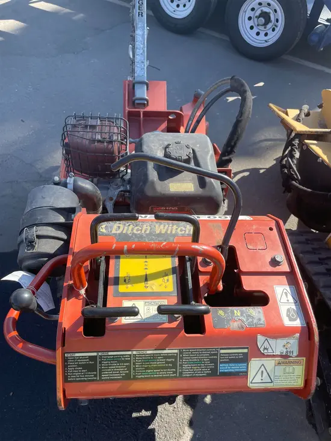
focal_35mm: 26
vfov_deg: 67.3
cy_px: 220
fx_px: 331
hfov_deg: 53.1
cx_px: 166
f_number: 1.6
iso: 32
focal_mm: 4.2
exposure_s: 1/1024
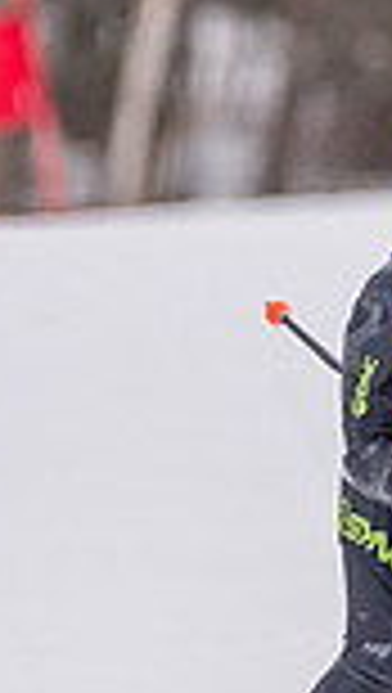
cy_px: 691
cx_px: 611
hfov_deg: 0.4
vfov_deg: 0.7
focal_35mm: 3117
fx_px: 57410
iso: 800
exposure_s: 1/2500
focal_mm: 600
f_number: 6.3
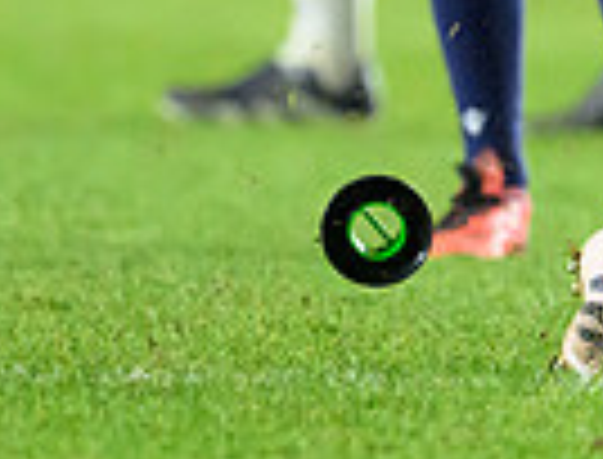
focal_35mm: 2200
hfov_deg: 0.9
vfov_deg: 0.7
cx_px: 862
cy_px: -237
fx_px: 38530
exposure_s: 1/1000
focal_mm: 400
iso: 8000
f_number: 3.5
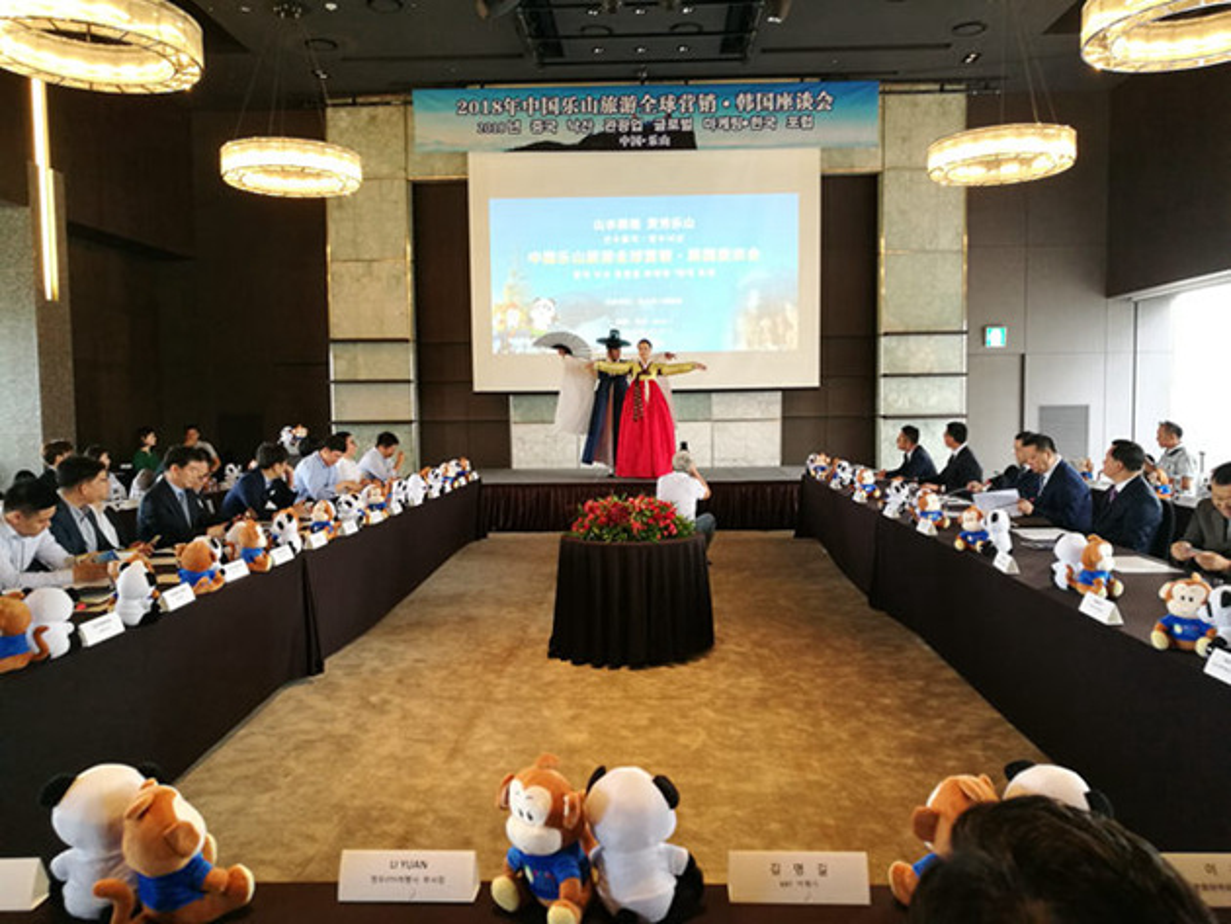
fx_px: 961
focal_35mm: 27
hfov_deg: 65.3
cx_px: 616
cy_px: 462
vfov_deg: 51.4
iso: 200
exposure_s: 1/30
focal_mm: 4.5
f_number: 2.2
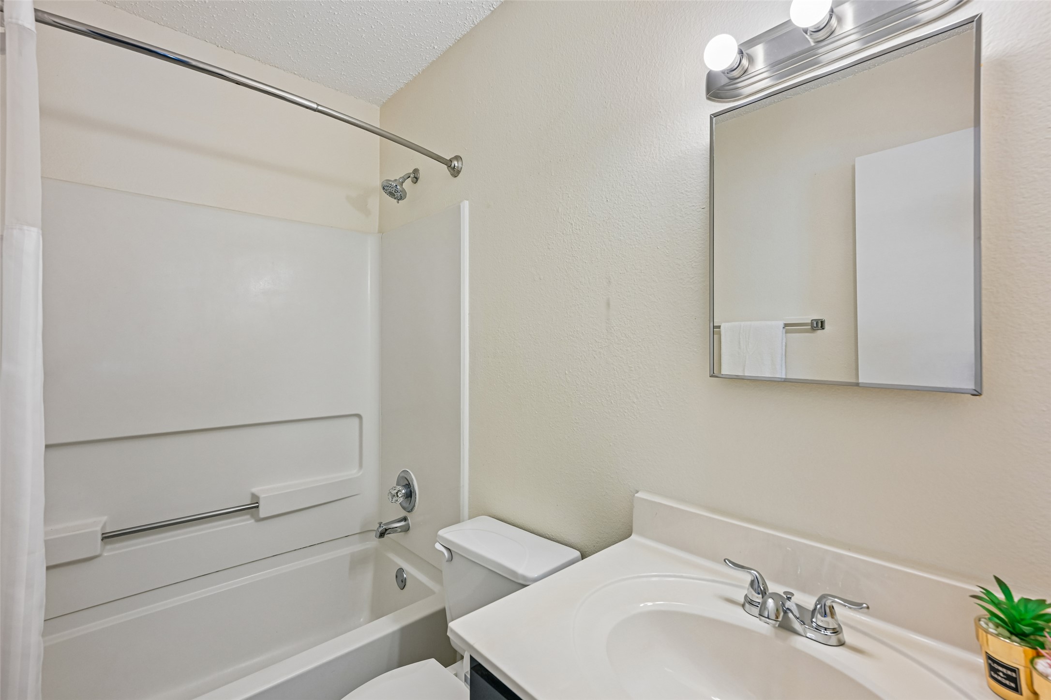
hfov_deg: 96.7
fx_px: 467
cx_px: 526
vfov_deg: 73.7
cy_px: 350
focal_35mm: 16
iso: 220
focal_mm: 16
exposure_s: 1/15
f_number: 6.7
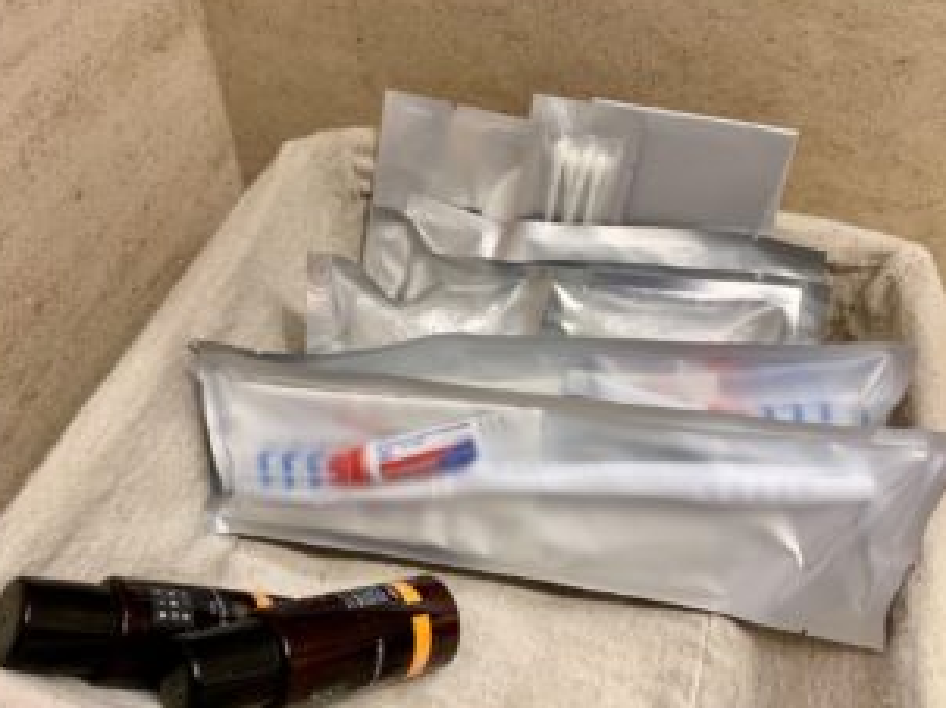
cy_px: 382
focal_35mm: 31
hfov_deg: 58.4
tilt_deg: -46.9
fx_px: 847
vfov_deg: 45.3
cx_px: 470
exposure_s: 1/60
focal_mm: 4.25
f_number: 1.8
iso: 125
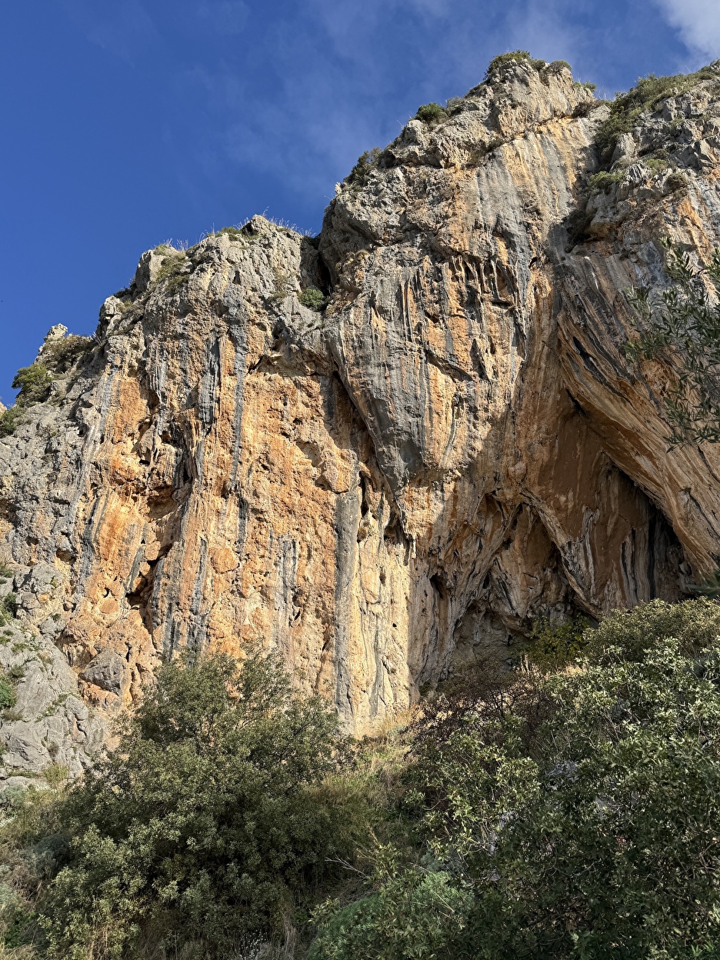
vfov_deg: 69.4
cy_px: 462
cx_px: 358
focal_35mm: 25
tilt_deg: +36.8
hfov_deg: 54.9
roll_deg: +3.4
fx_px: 693
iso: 80
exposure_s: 1/3413
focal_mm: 6.76
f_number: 1.78
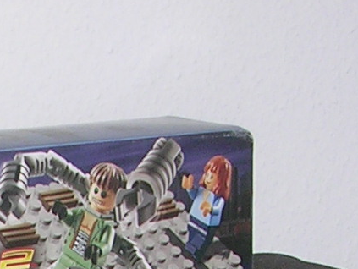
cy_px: 600
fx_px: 2453
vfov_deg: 6.1
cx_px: -86
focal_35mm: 237
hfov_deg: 8.3
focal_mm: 7.5
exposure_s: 1/60.1
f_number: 3.1
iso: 50
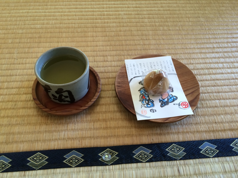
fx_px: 199
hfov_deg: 61.7
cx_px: 119
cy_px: 89
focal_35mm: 29
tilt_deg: -56.2
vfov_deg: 48.2
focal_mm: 4.15
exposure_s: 1/30
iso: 40
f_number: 2.2
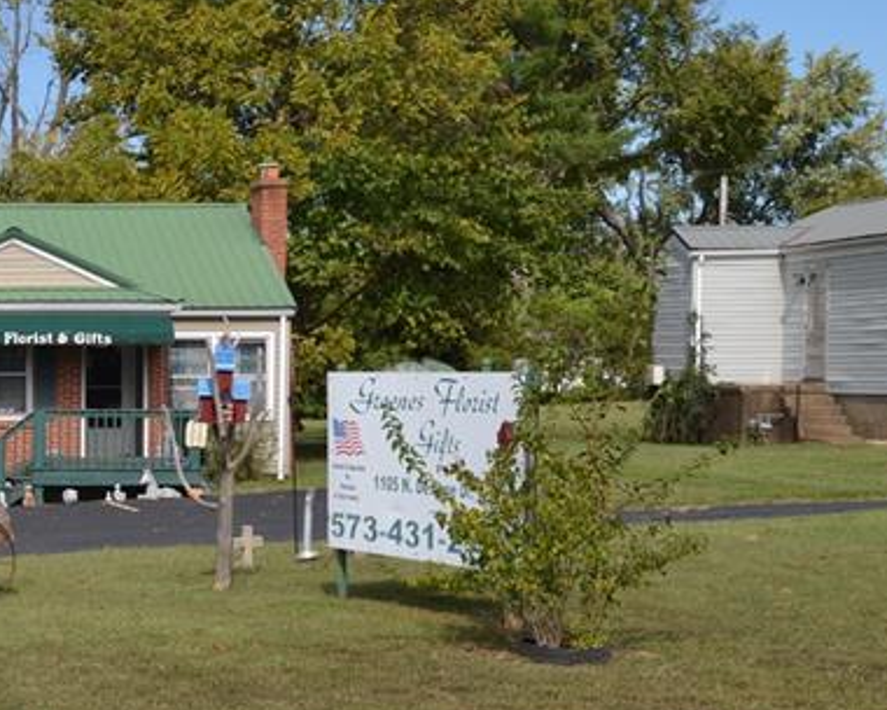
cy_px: 490
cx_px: -273
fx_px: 2291
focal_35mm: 87
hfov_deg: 20.1
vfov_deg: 17.5
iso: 100
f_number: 6.3
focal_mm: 23
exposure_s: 1/160
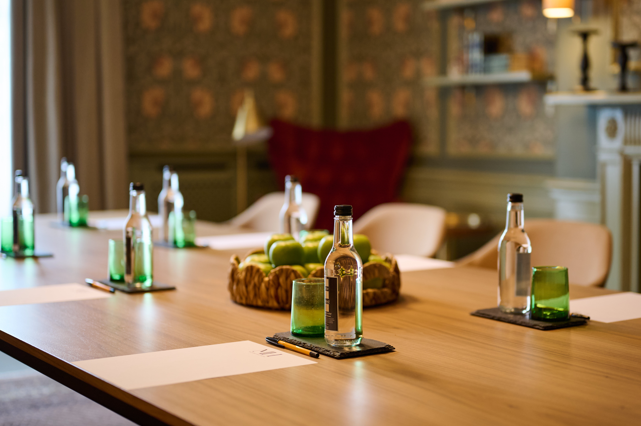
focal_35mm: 60
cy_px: 216
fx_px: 1068
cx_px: 379
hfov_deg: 33.3
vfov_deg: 22.6
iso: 140
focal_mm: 50
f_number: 1.8
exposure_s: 1/125
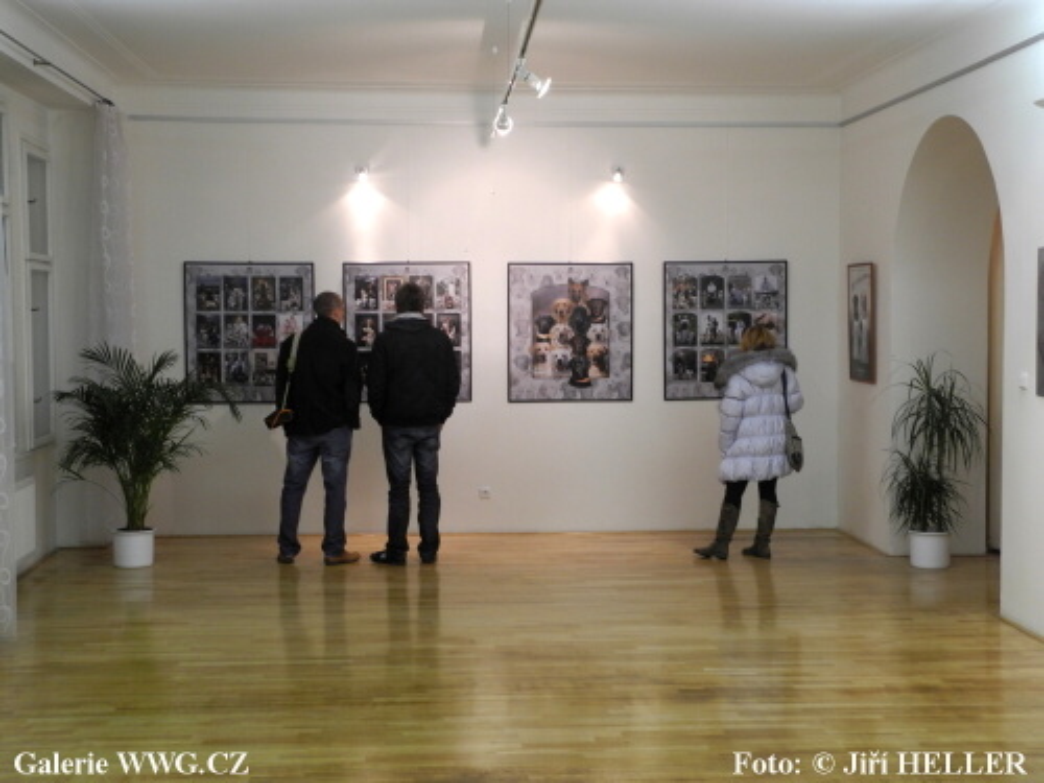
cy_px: 392
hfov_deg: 34.9
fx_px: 1659
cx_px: 522
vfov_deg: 26.6
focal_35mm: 55
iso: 200
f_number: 4.5
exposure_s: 1/20
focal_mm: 11.8
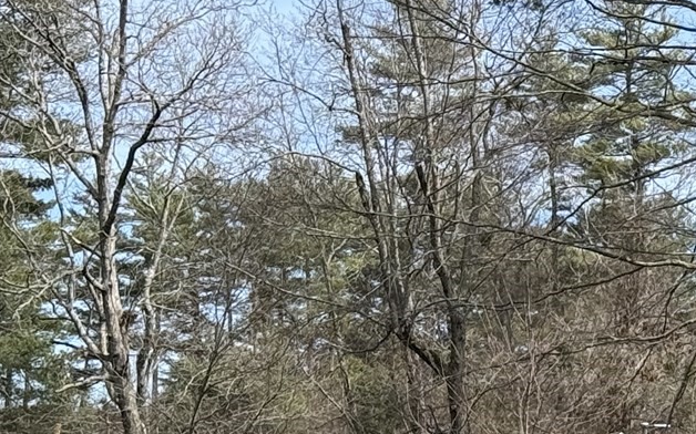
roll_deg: +0.2
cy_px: 434
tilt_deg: +3.5
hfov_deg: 12.1
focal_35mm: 166
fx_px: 3148
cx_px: 1027
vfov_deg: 7.9
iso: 64
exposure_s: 1/2146
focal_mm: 6.76
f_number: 1.78
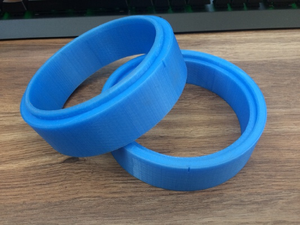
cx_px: 150
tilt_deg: -44.3
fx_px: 251
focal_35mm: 29
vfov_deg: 48.2
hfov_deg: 61.6
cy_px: 112
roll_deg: +2.3
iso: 64
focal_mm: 4.15
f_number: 2.2
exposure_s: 1/33
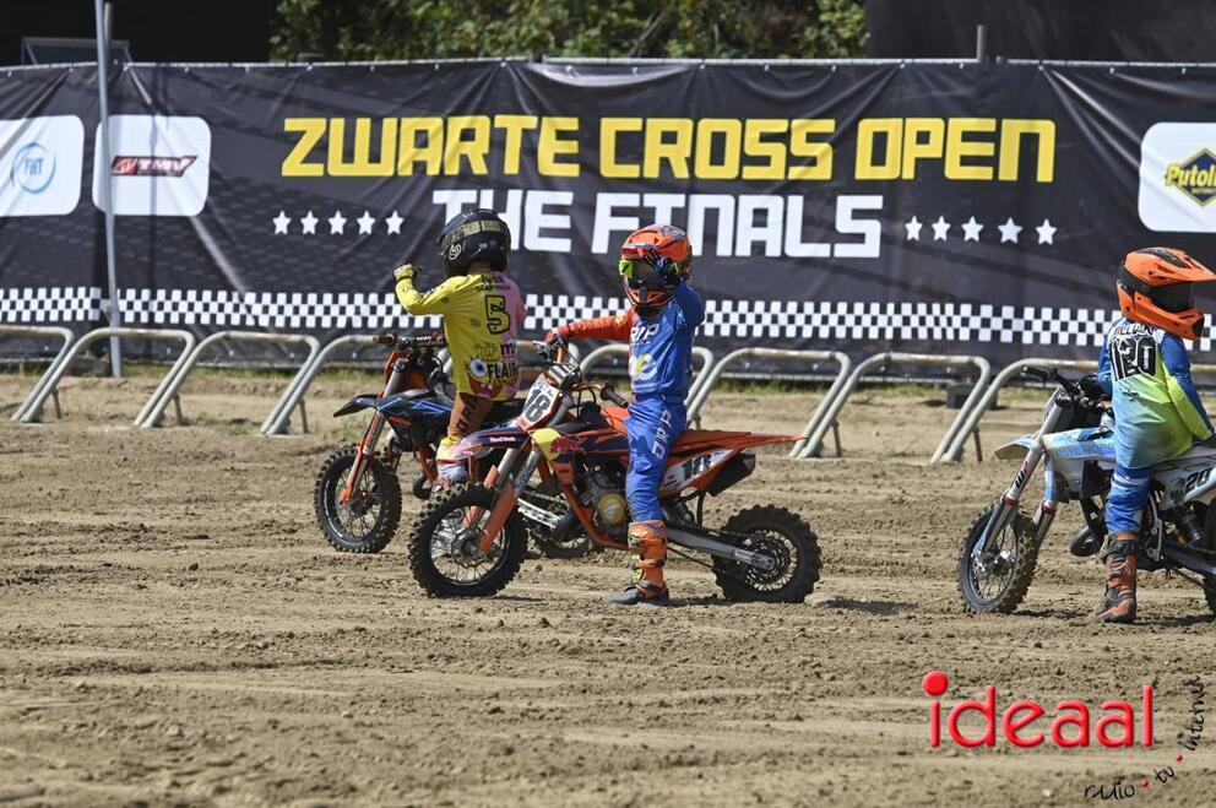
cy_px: 404
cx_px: 608
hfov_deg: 6.9
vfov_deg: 4.6
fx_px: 10122
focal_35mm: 300
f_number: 9
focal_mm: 300
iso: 1600
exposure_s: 1/5000
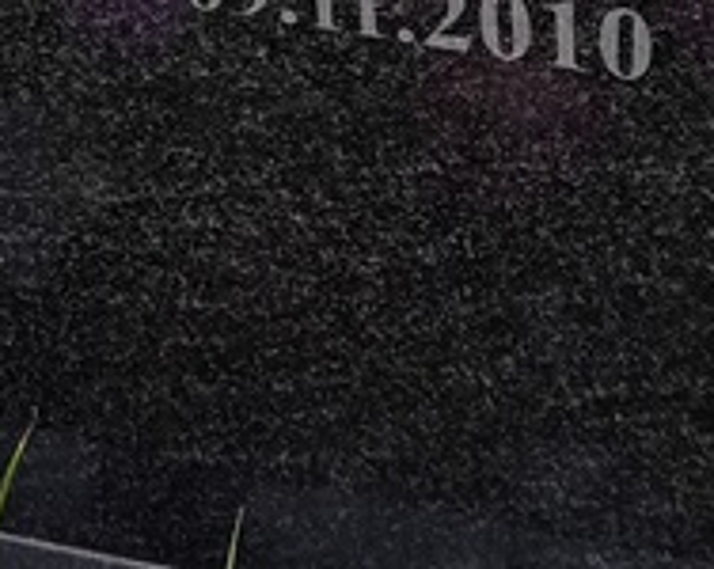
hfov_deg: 9.3
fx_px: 4391
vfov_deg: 7.3
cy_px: -319
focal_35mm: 208
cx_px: 211
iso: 64
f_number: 1.7
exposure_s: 1/50
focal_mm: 4.71
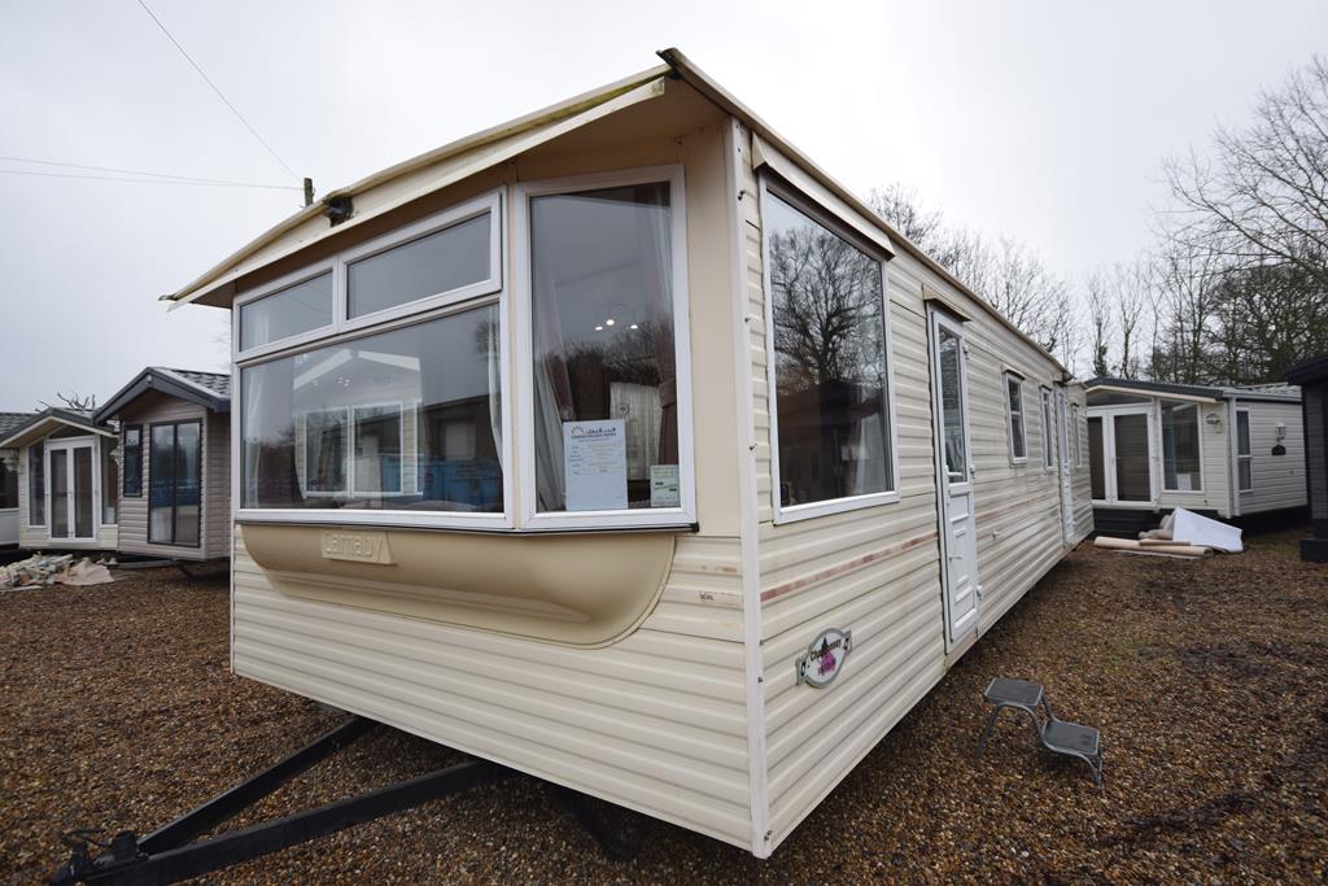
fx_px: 719
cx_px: 664
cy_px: 443
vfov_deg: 63.2
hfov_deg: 85.4
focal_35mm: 20
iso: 200
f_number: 6.3
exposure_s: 1/160
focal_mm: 13
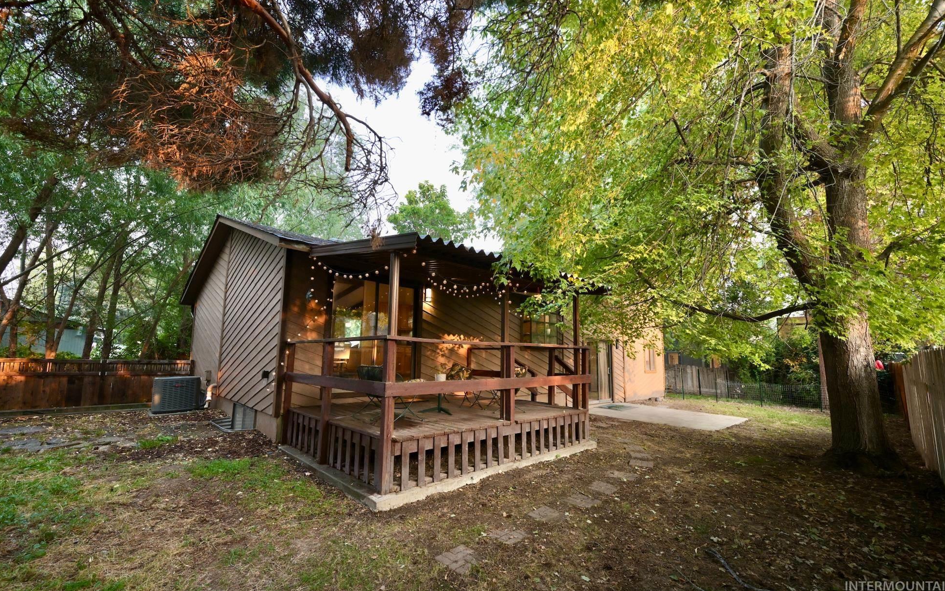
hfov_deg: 101.4
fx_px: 386
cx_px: 460
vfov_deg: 74.8
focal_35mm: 15
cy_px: 305
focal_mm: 14
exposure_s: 1/160
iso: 1250
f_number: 7.1
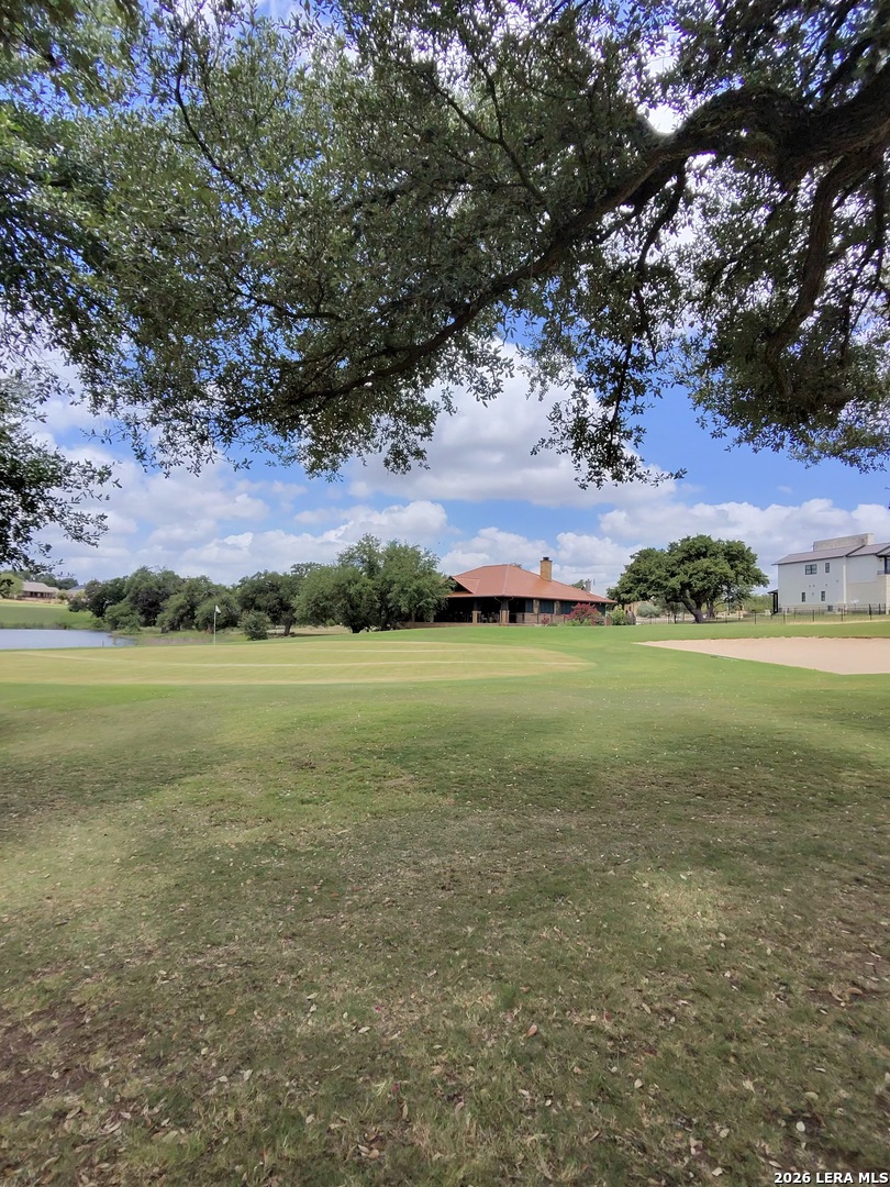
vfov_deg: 106.2
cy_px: 594
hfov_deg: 89.9
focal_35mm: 13
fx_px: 446
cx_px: 445
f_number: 2.2
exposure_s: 1/1000
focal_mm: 2.24
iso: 54
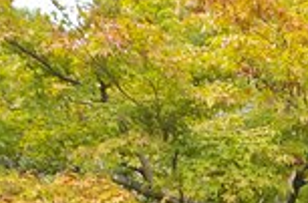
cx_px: 342
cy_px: 237
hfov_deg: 12.6
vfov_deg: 8.4
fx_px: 1373
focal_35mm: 161
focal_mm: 32
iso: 200
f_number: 4.5
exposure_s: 1/90
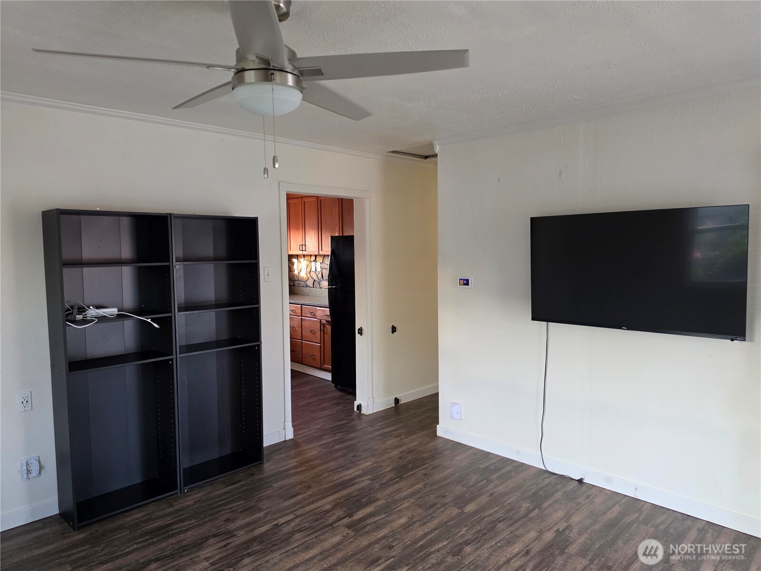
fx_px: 506
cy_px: 286
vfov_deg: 58.9
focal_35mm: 23
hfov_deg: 73.9
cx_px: 380
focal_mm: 6.5
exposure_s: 1/120
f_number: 1.4
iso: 400
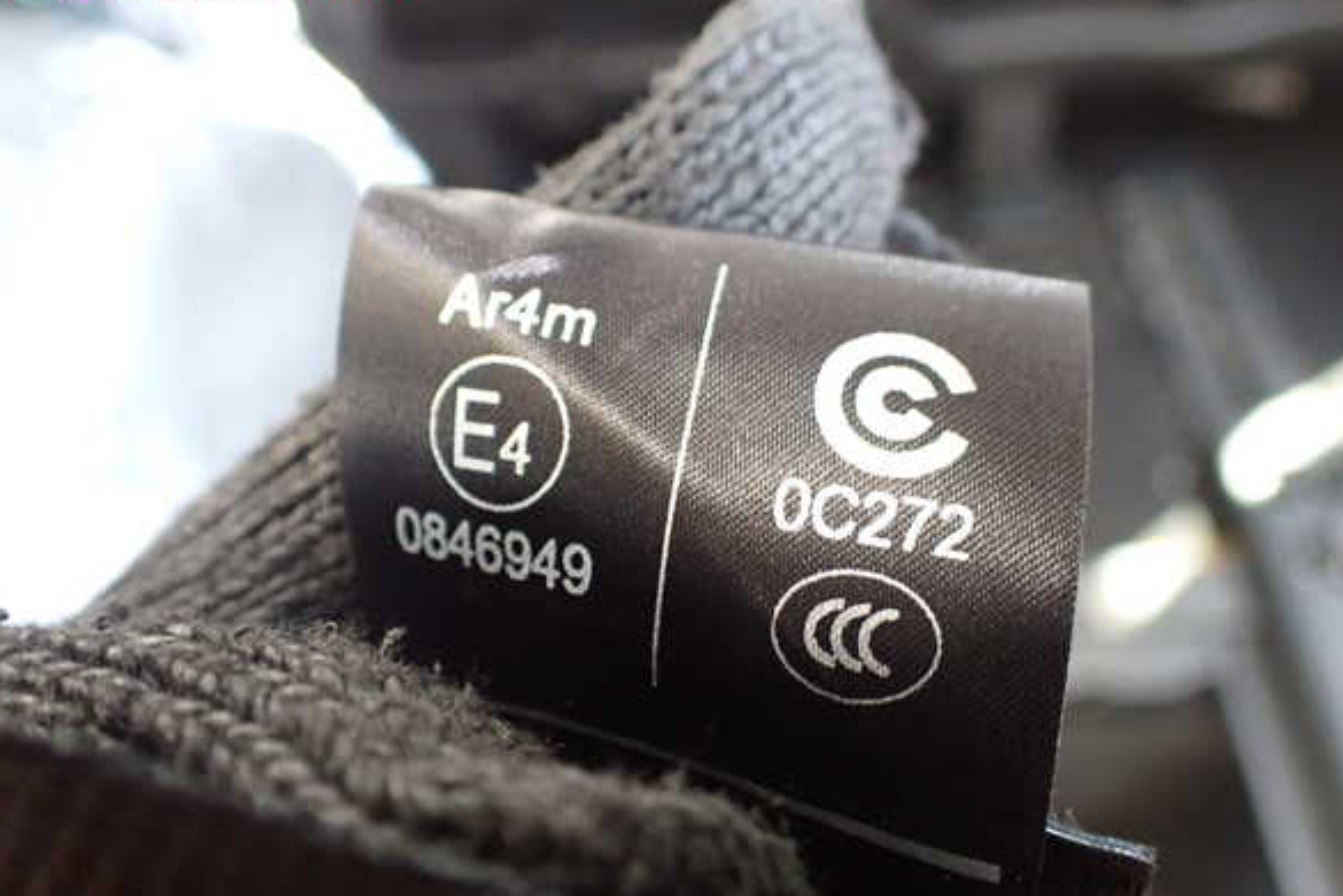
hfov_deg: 58.7
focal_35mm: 32
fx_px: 1194
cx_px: 666
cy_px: 464
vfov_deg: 41.1
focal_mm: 5.4
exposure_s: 1/50
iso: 800
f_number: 2.3
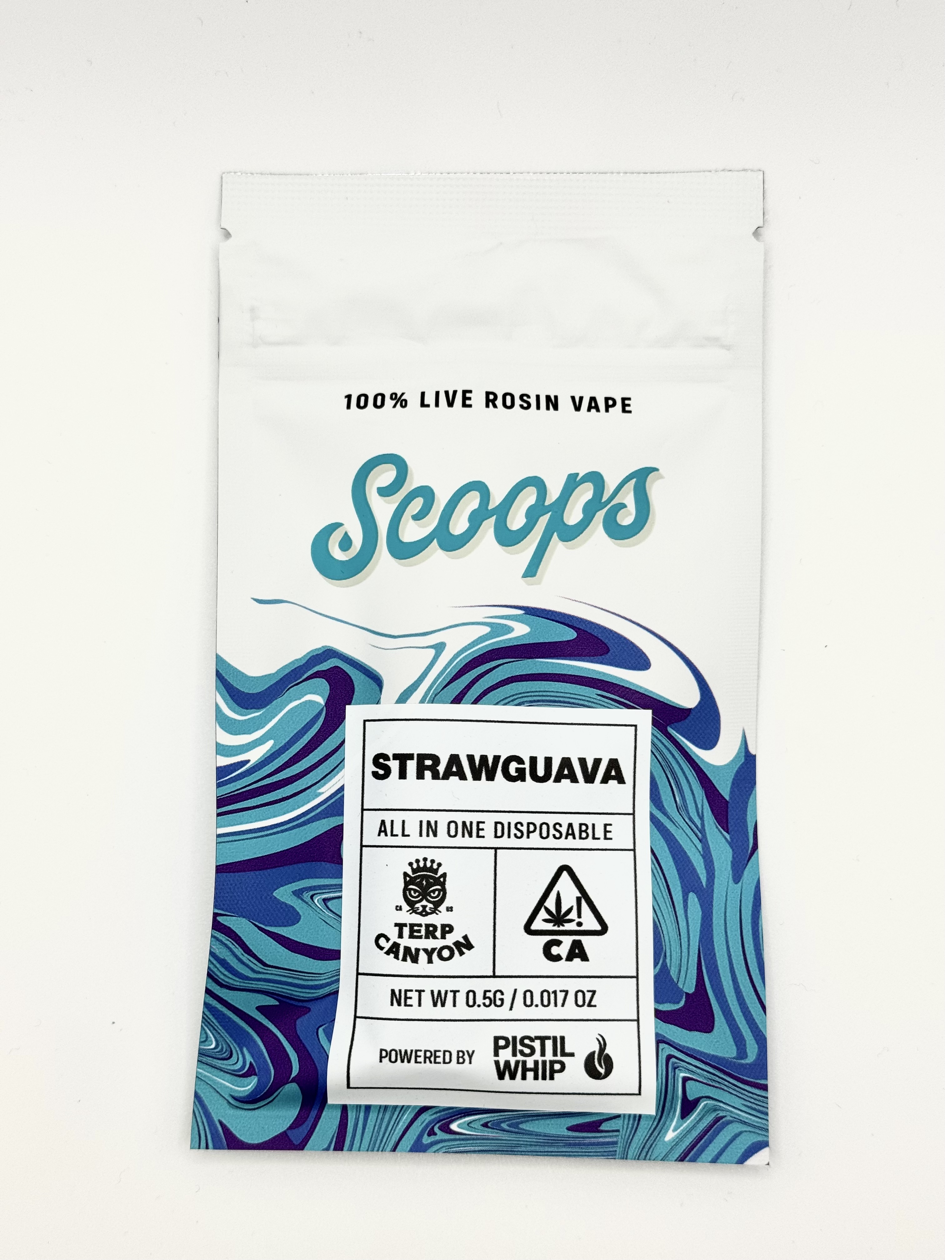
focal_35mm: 48
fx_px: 1747
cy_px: 630
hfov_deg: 30.3
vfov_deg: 39.7
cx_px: 472
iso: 64
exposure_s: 1/832
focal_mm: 6.86
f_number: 1.78
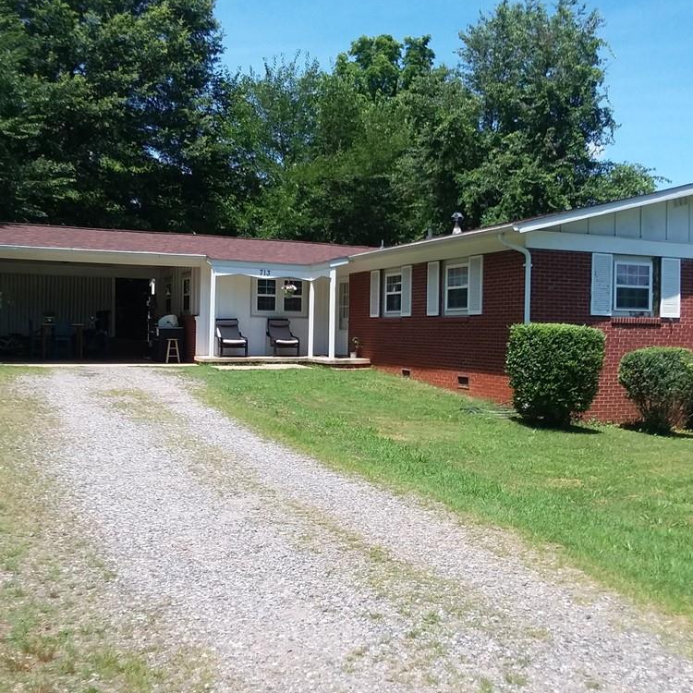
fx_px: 793
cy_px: 344
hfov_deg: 47.2
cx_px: 370
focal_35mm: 35
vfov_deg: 47.2
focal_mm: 2.47
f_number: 1.9
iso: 40
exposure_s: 1/942
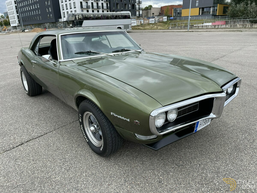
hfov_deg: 67.3
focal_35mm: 26
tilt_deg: -19.5
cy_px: 96
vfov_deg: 53.1
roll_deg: +3.5
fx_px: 193
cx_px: 128
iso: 32
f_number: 1.6
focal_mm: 4.2
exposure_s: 1/917
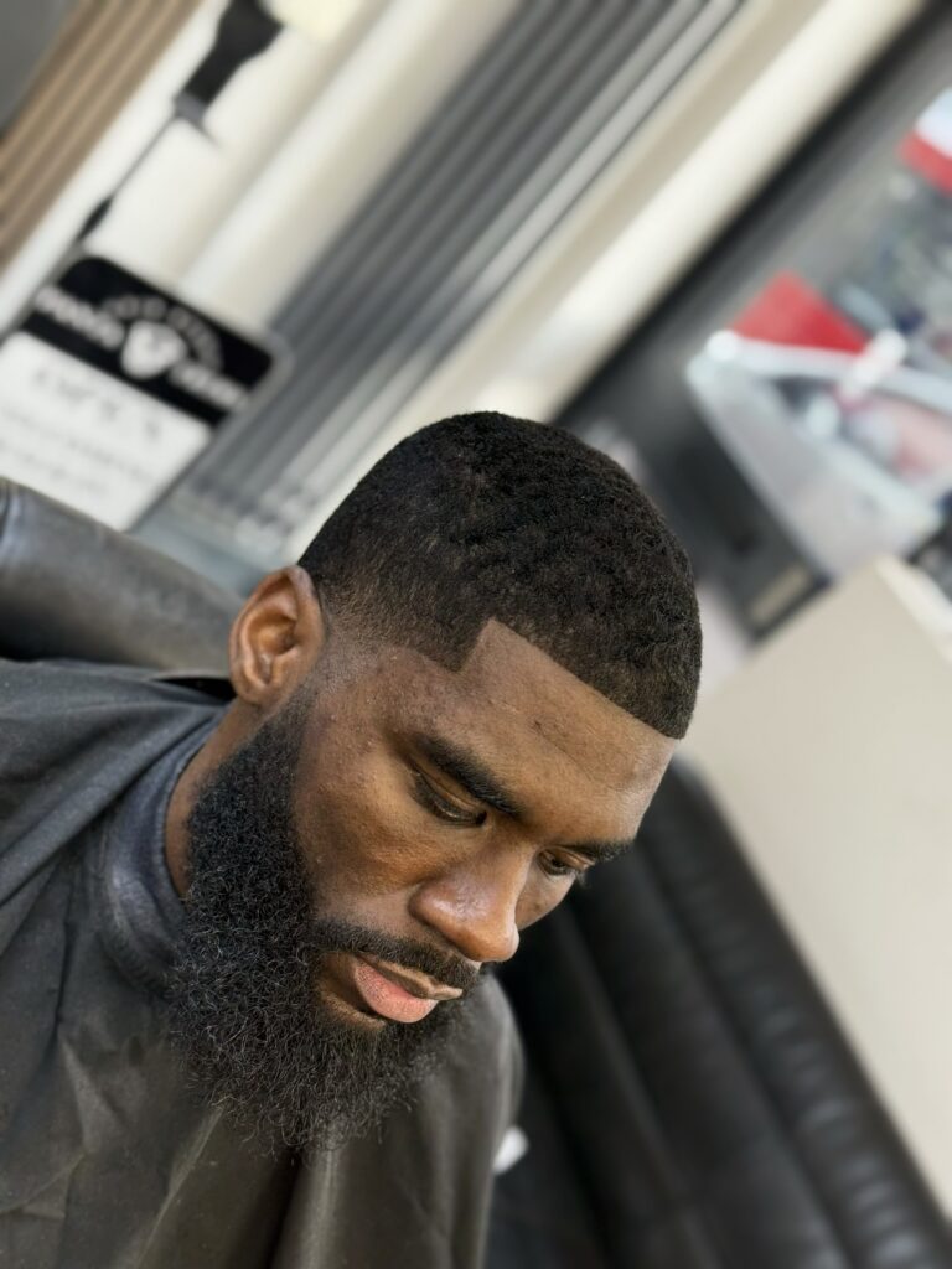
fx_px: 1760
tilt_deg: -19.0
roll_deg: -43.3
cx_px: 476
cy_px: 634
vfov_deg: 39.7
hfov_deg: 30.3
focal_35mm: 48
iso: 160
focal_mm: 6.76
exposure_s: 1/100
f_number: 1.78
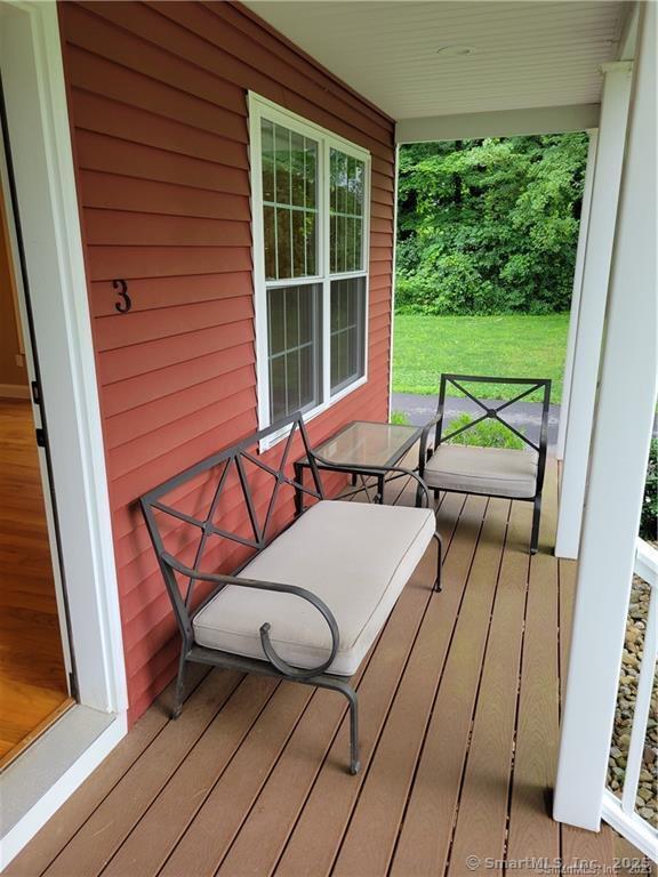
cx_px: 329
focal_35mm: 26
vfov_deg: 67.3
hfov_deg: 53.1
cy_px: 438
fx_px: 659
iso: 64
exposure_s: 1/120
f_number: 1.8
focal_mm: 5.4
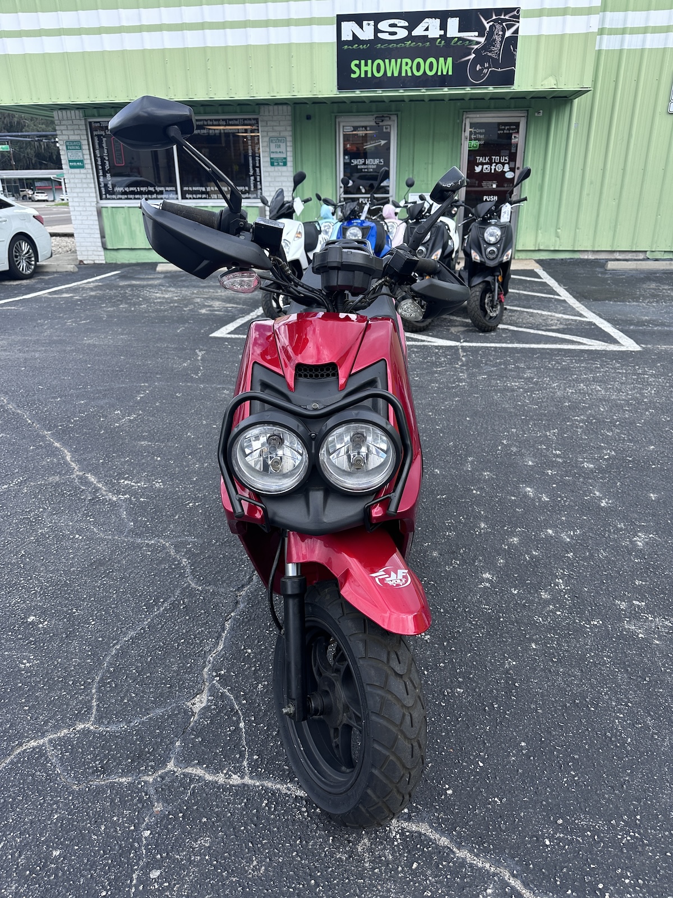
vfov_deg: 71.6
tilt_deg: -22.3
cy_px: 449
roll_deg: +0.2
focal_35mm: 24
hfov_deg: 56.8
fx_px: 622
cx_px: 336
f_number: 1.78
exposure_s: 1/1083
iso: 80
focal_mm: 6.86
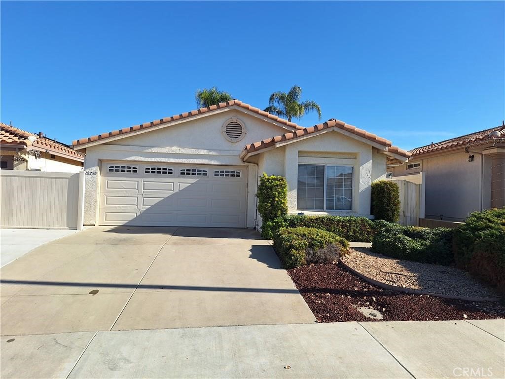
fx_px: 336
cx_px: 252
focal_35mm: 23
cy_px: 190
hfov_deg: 73.9
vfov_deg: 58.9
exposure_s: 1/2169
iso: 40
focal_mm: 5.54
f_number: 1.8
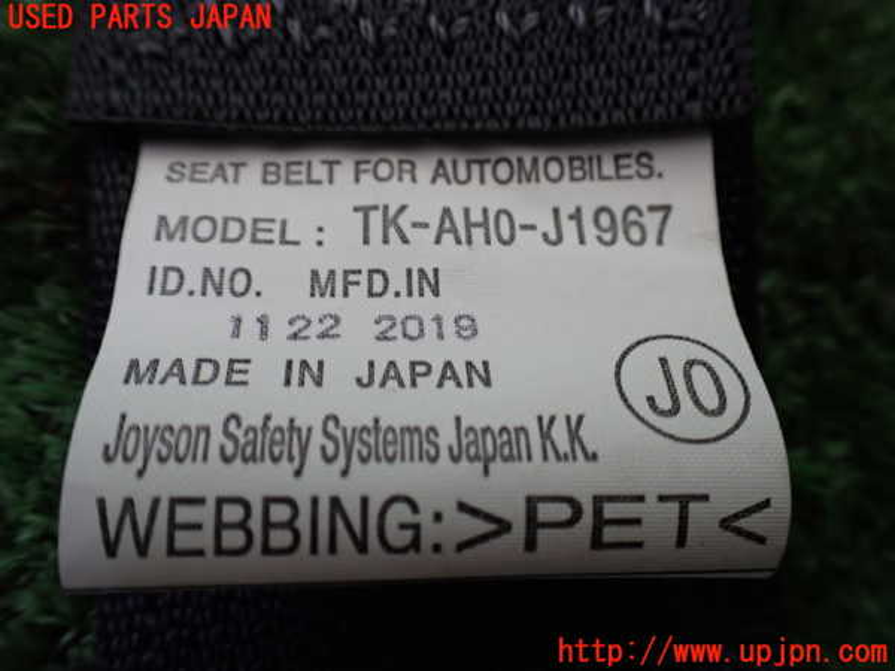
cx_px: 448
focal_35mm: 30
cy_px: 336
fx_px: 776
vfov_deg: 46.8
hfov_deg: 60.0
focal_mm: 5.4
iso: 250
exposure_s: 1/125
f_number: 2.3
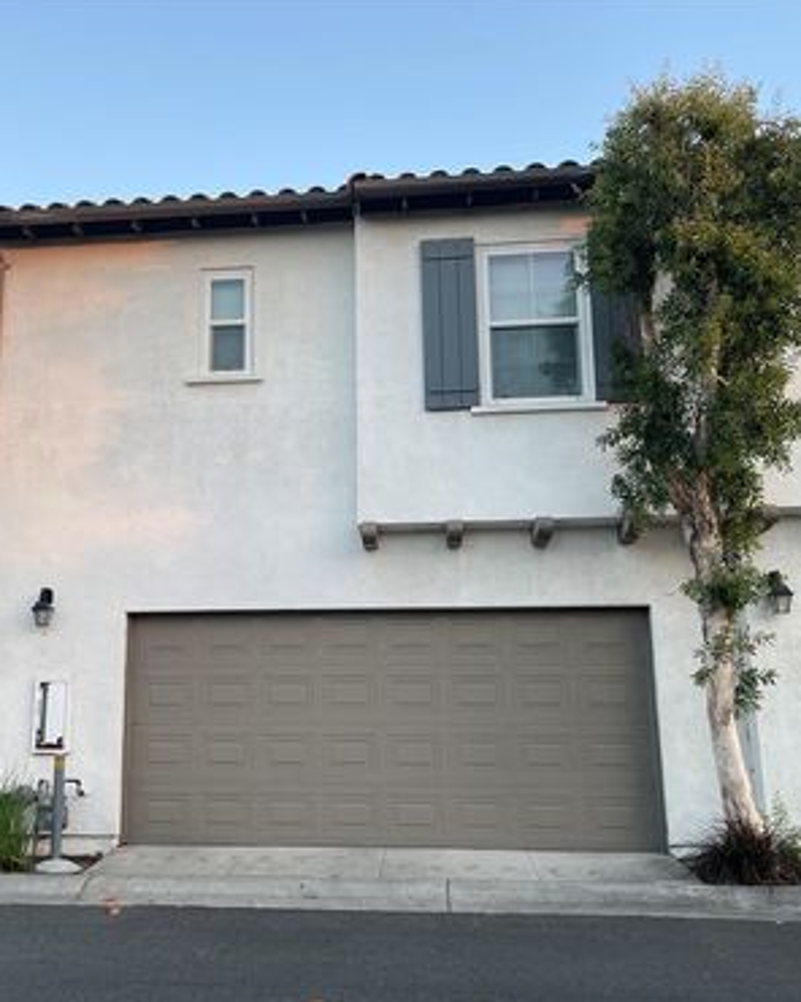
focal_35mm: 33
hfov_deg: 44.1
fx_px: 978
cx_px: 284
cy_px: 497
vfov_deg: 54.2
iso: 50
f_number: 1.6
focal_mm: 5.1
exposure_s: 1/121
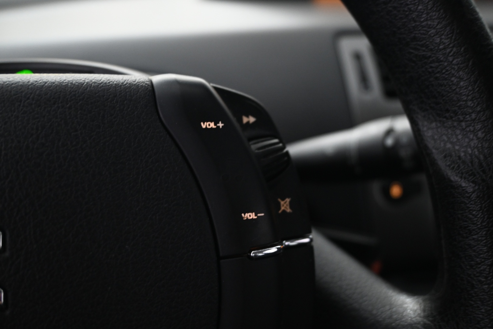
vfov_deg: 38.4
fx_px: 472
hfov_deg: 55.1
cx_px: 246
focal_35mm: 34
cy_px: 164
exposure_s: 1/15
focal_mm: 23
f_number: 4.2
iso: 1600
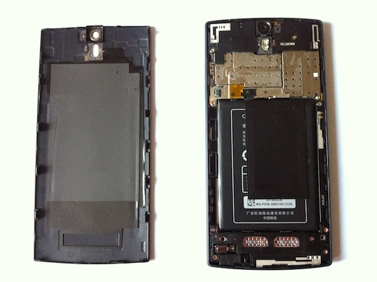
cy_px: 141
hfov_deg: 52.7
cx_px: 188
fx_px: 381
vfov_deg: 40.6
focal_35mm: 35
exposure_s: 1/15
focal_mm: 3.85
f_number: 2.8
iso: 500
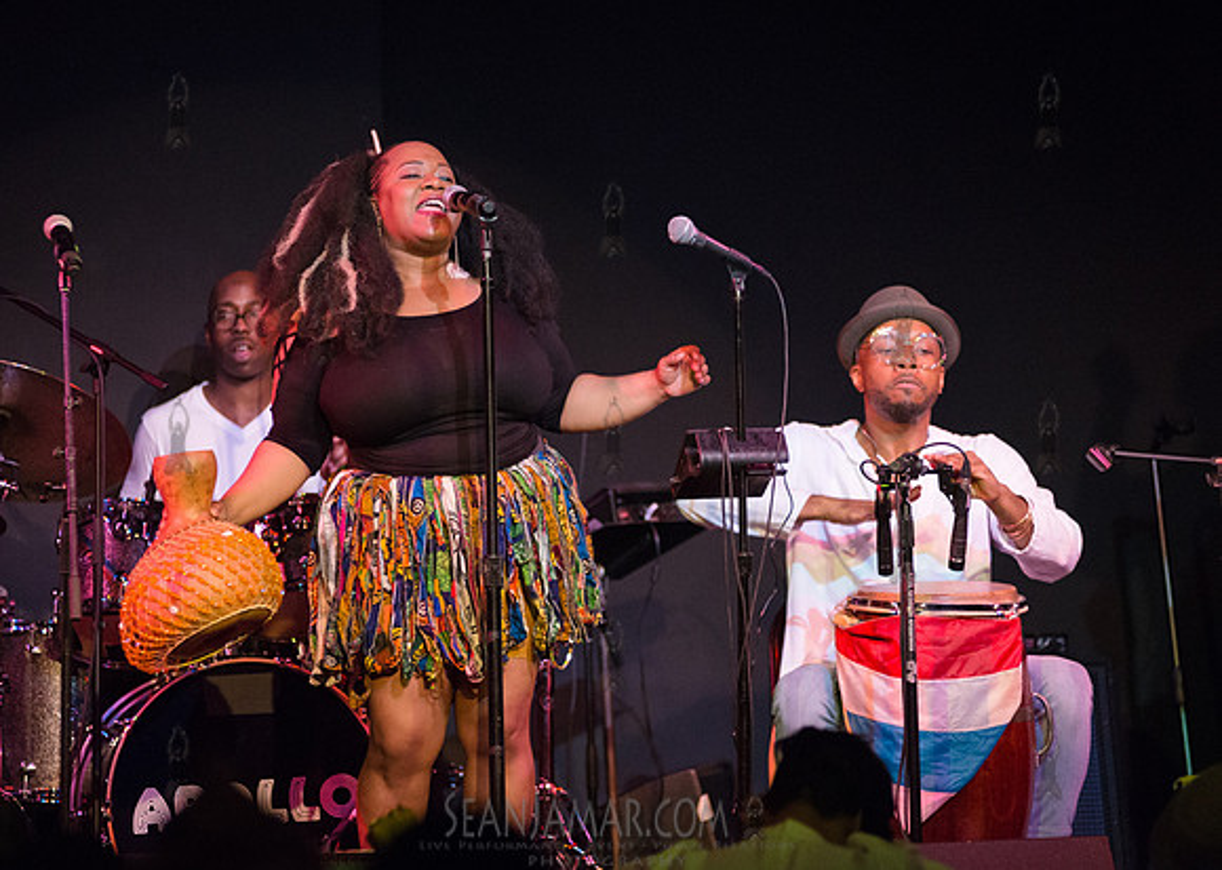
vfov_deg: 7.8
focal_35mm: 184
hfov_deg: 10.9
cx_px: 546
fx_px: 6387
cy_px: 419
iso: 4000
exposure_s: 1/320
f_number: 2.8
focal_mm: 155
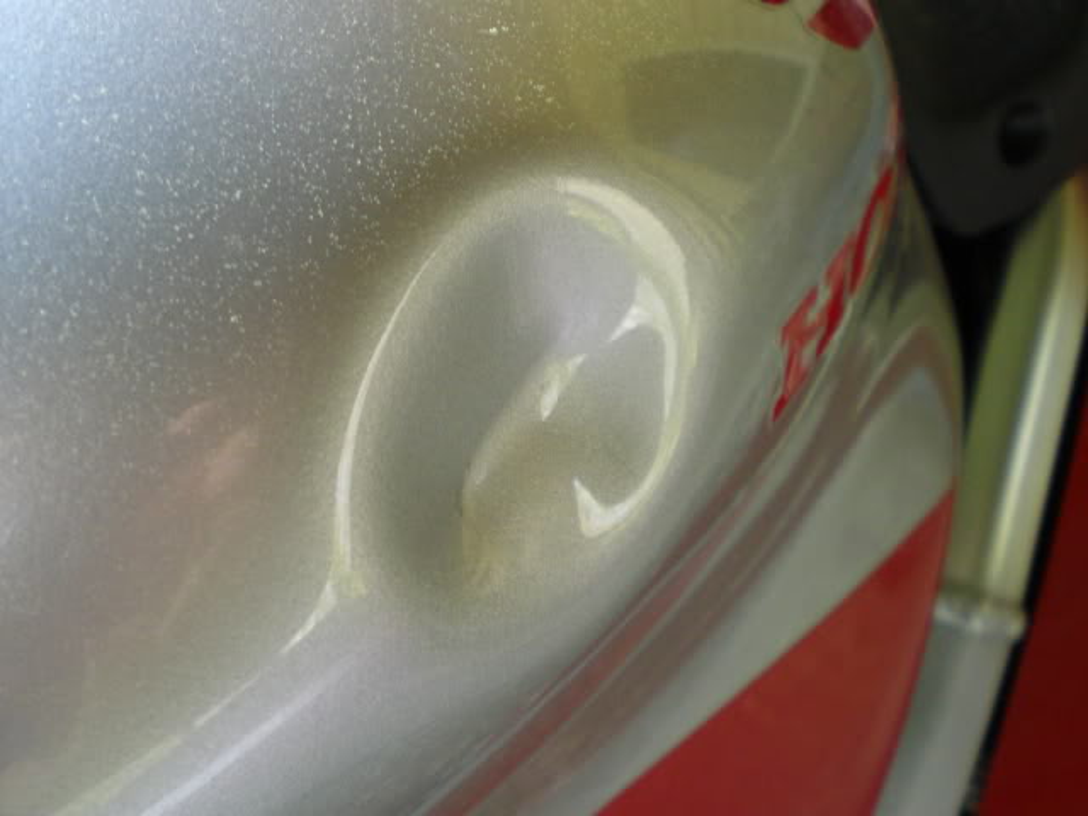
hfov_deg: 49.0
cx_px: 544
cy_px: 408
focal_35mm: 38
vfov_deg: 37.7
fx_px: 1194
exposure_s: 1/100
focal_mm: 6.3
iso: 200
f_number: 3.1
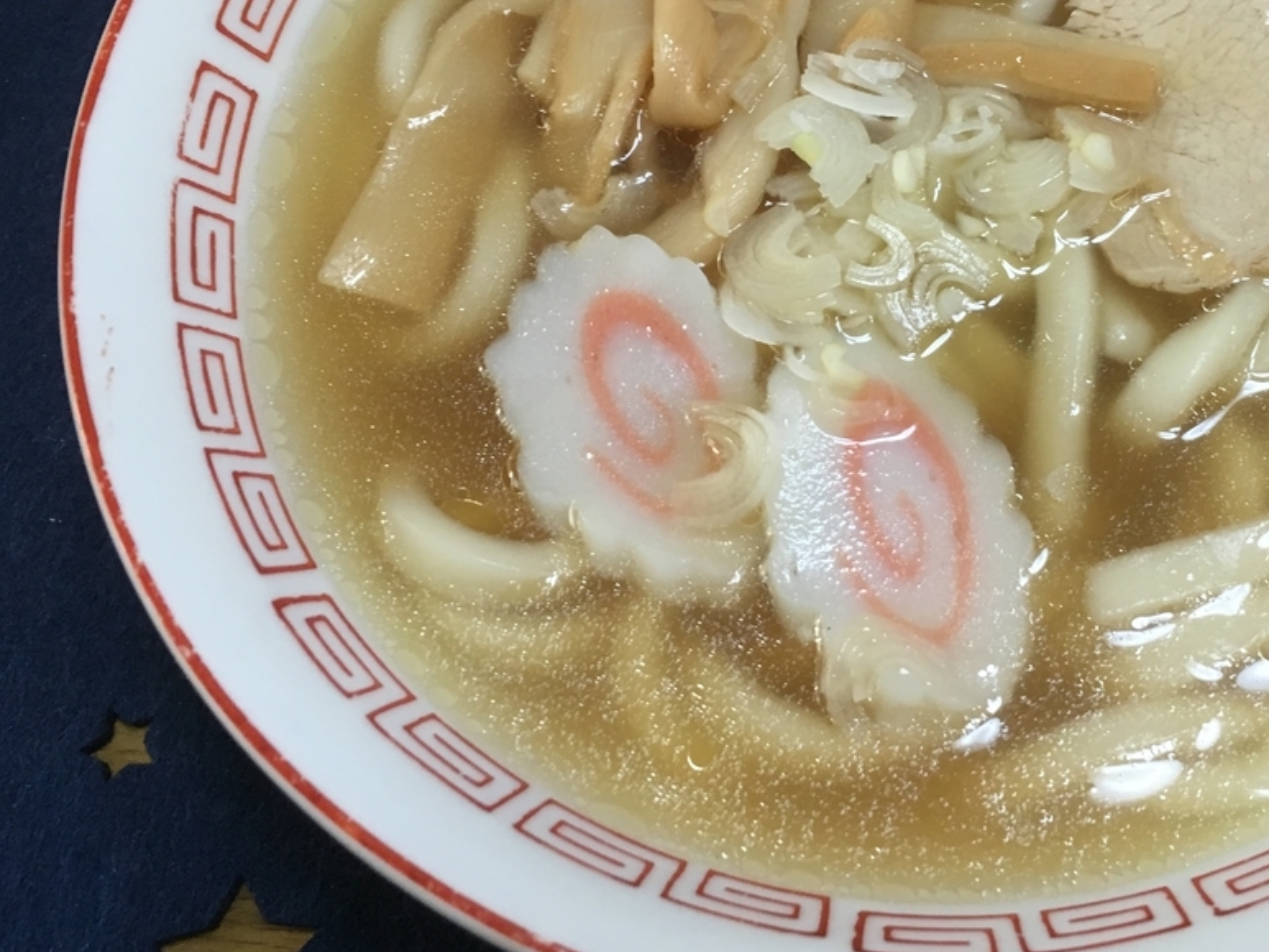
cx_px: 918
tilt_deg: -61.3
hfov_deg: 41.1
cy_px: 274
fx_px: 1650
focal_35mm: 45
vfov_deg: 31.8
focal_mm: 4.15
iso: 125
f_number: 2.2
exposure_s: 1/33
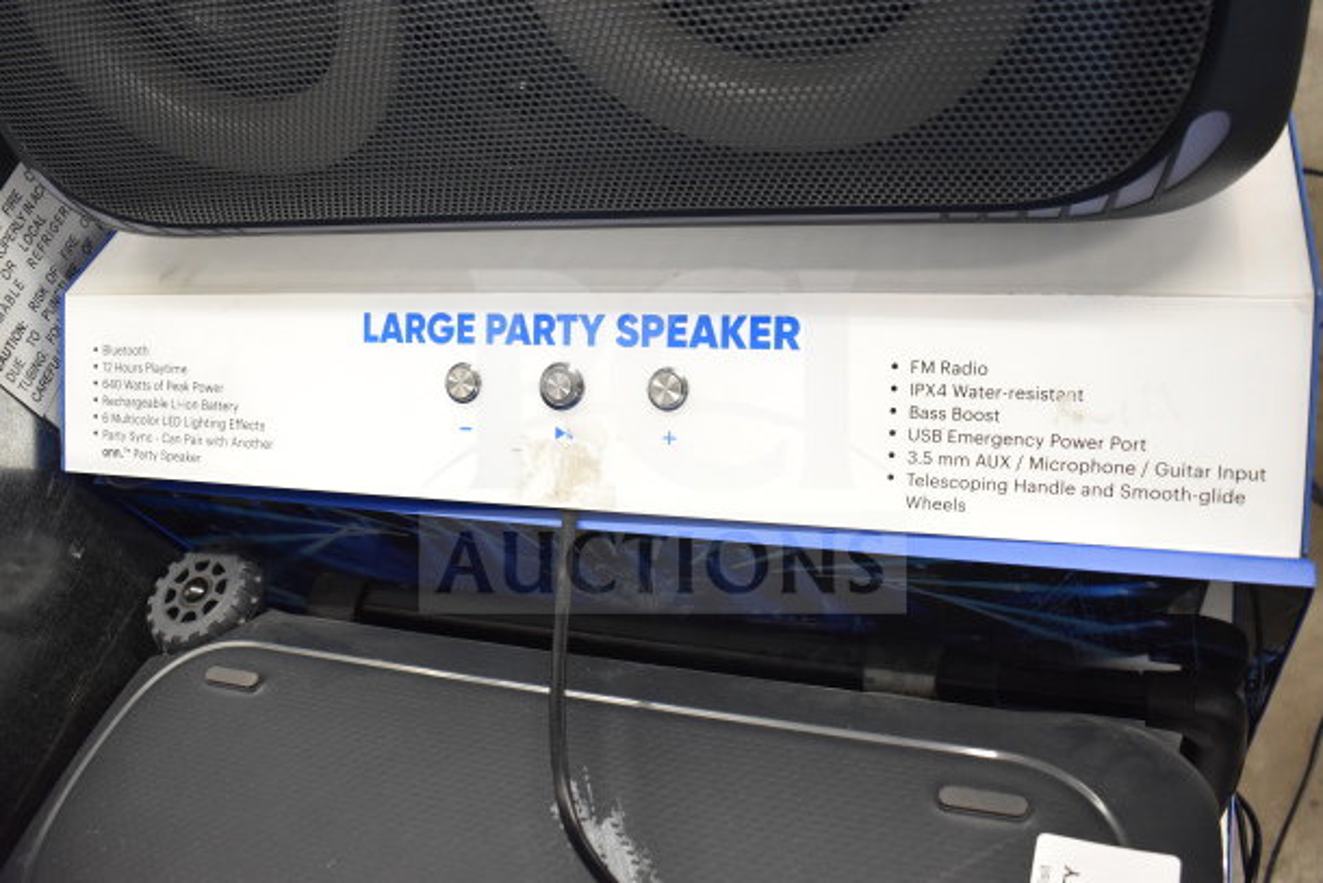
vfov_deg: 41.7
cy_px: 442
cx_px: 662
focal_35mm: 32
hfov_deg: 59.5
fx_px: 1158
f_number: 3.8
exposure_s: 1/30
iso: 1400
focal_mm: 21
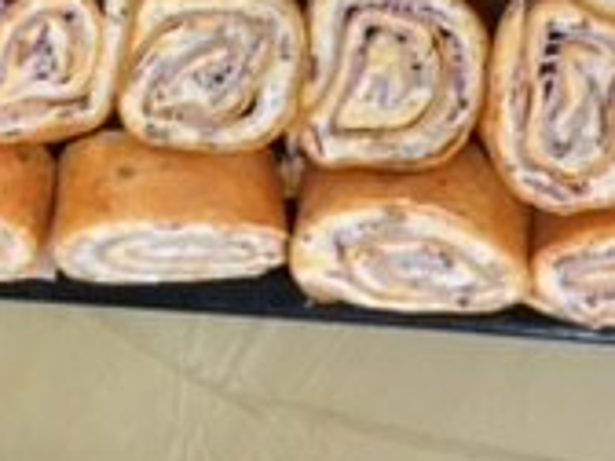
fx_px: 1475
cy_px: -179
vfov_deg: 16.5
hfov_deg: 23.5
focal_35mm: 83
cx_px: 212
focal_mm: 4.15
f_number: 2.2
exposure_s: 1/30
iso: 64
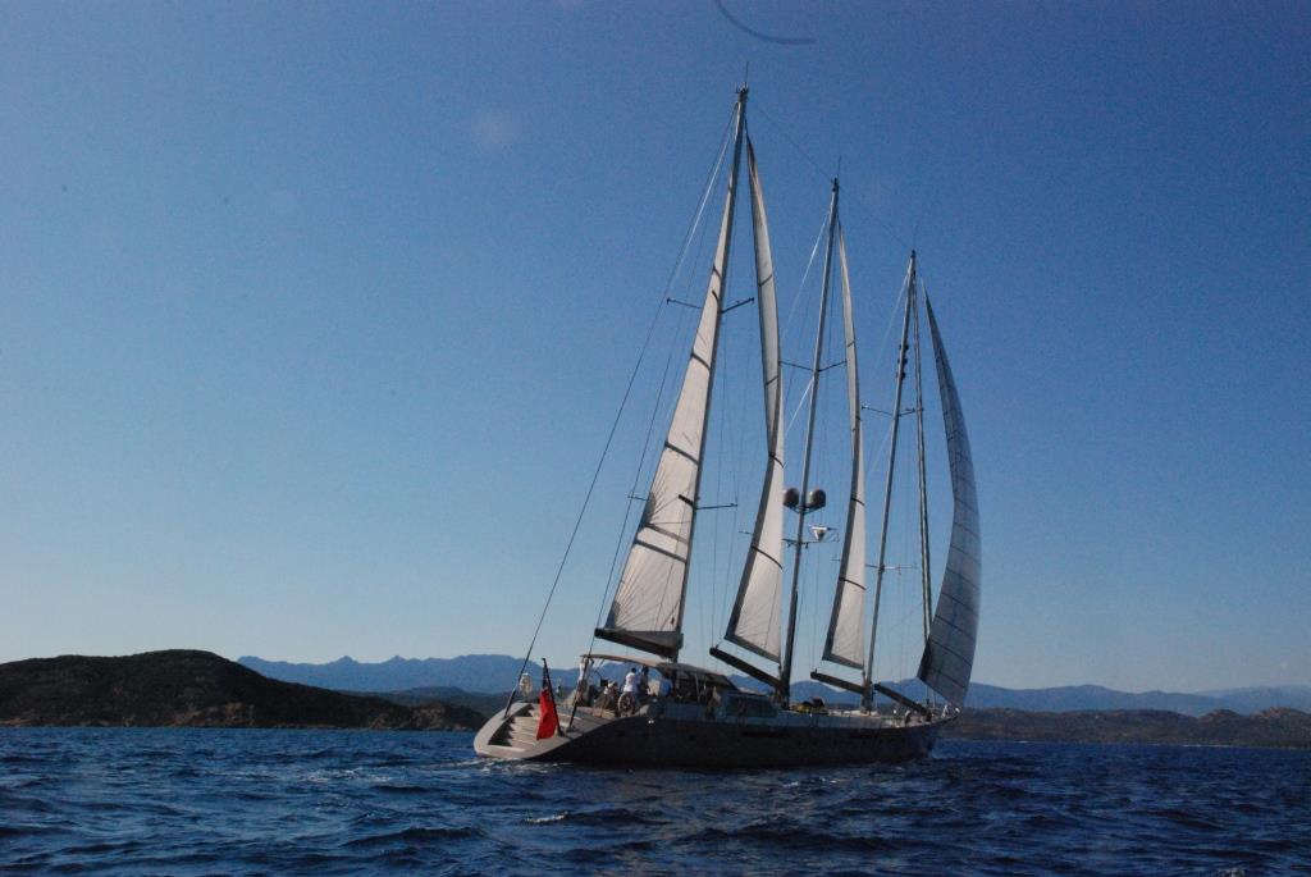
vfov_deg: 37.0
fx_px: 1312
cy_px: 438
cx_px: 656
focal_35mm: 36
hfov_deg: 53.1
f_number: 18
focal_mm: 24
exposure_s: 1/1250
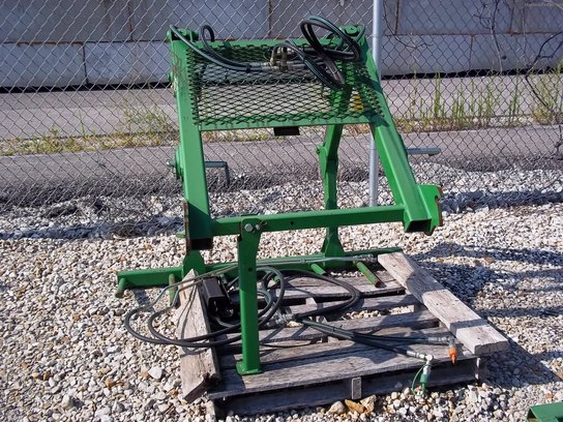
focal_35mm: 36
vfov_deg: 39.7
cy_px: 211
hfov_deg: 51.4
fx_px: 586
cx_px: 282
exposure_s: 1/250
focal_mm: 6.5
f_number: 8
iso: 80
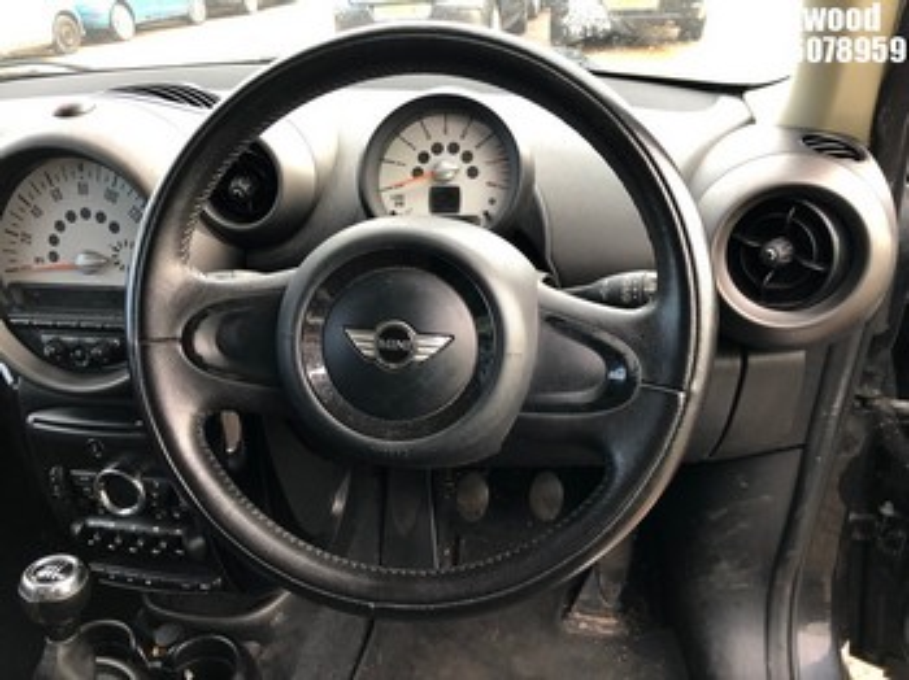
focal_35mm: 28
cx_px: 454
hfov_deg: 63.5
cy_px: 340
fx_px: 735
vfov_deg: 49.7
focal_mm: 4
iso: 25
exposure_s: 1/40
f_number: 1.8
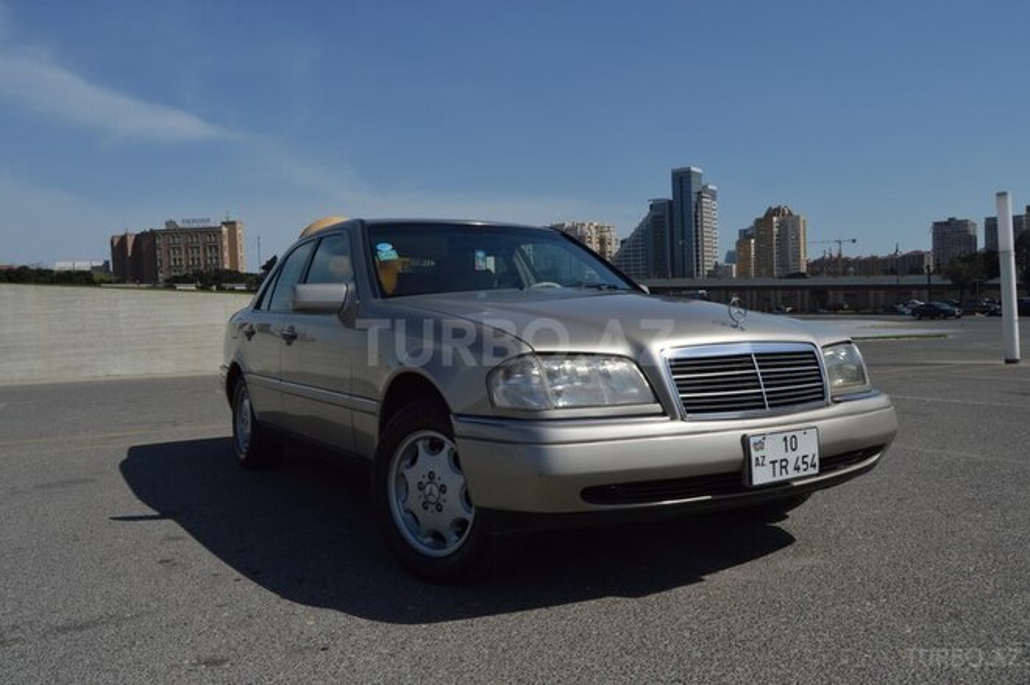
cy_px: 342
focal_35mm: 27
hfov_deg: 67.4
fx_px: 772
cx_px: 515
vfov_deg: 47.9
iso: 100
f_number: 18
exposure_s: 1/160
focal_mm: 18
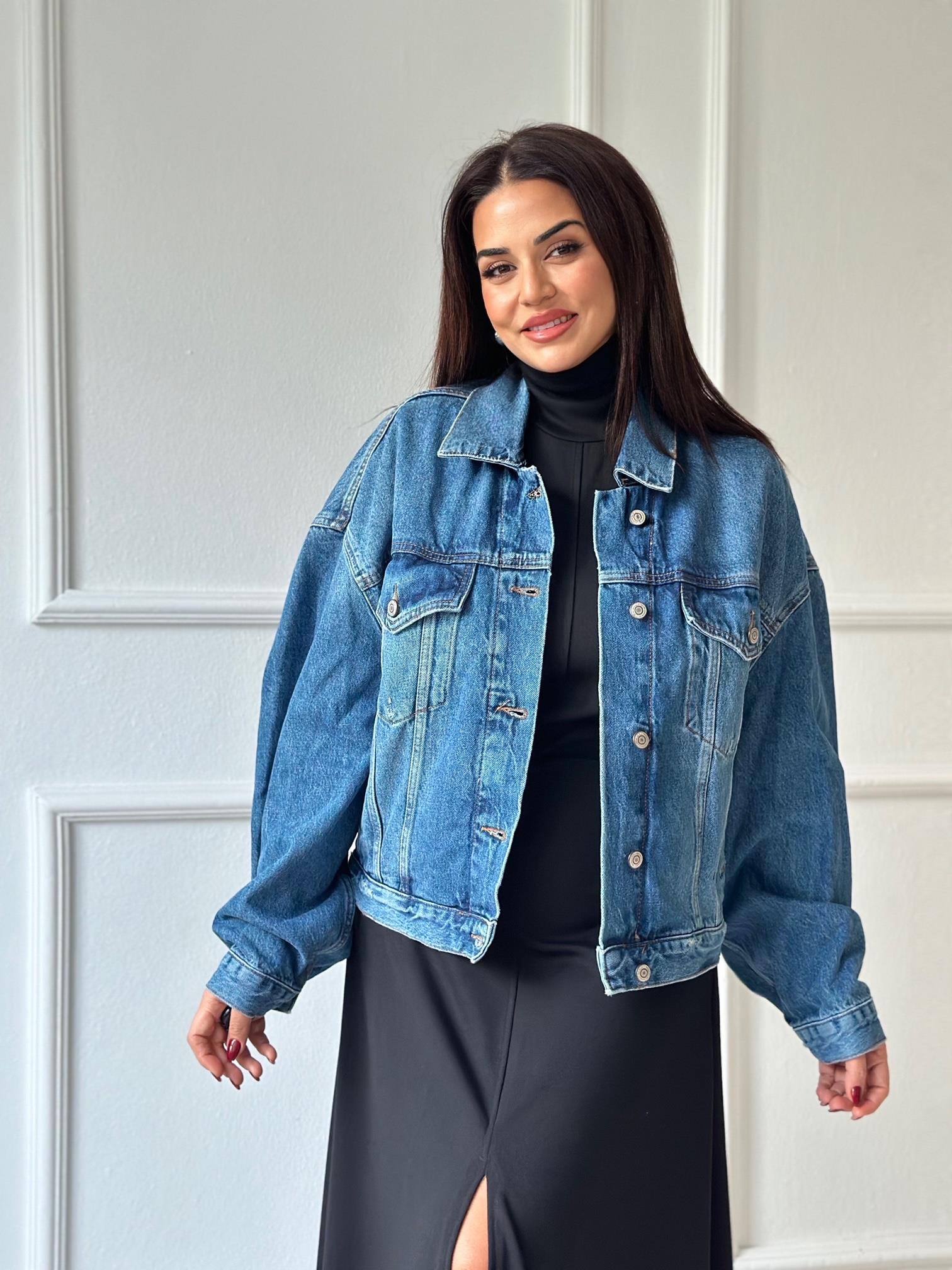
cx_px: 476
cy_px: 635
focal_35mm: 48
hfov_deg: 30.3
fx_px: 1760
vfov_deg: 39.7
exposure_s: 1/40
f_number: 1.78
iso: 400
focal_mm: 6.86
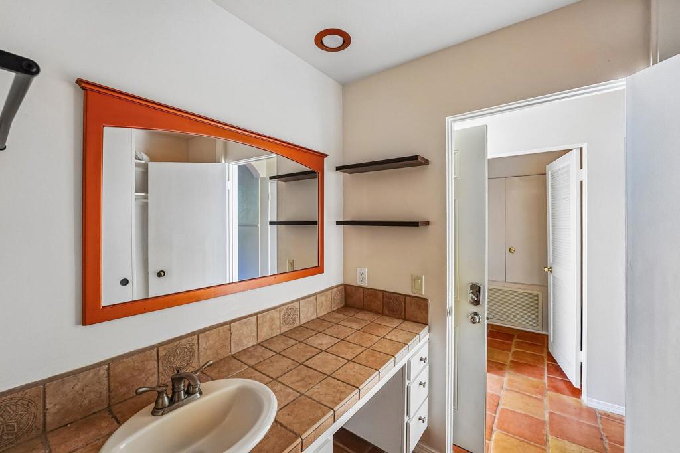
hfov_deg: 104.3
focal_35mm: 14
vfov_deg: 81.2
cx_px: 340
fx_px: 264
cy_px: 226
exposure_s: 1/10
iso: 400
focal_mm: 14
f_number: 8
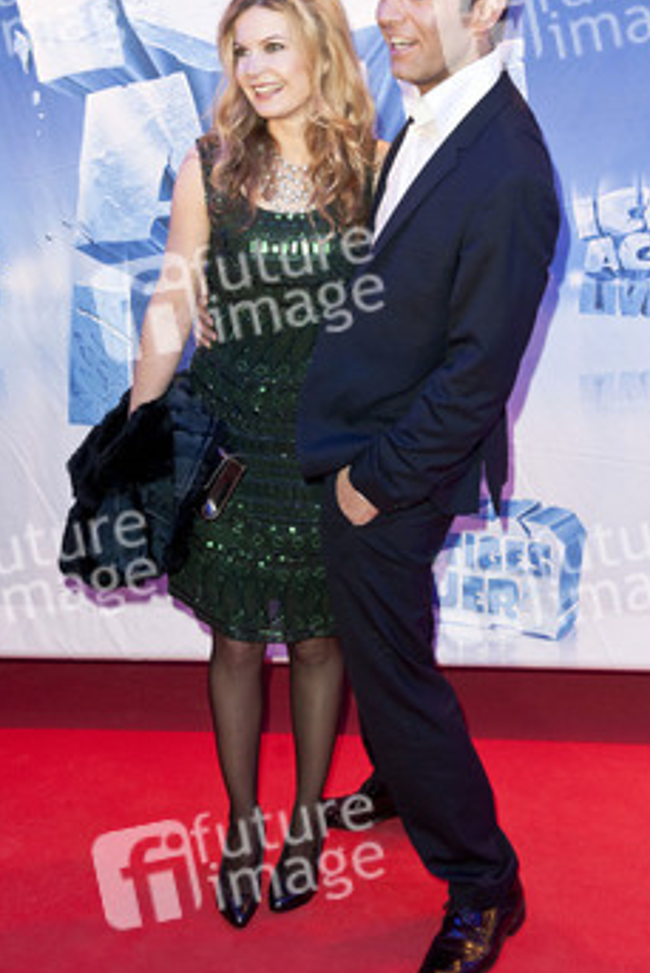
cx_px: 322
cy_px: 437
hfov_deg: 27.6
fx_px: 1326
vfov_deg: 40.3
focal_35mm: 49
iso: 1600
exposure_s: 1/200
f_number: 5.6
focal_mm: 42
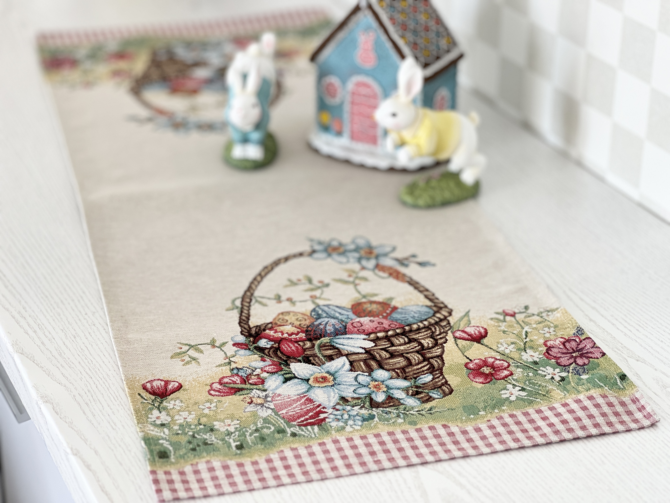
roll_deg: +0.3
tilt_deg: -26.7
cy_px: 252
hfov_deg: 25.3
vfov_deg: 19.1
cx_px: 335
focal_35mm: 77
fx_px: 1490
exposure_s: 1/121
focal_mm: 9
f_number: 2.8
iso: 160
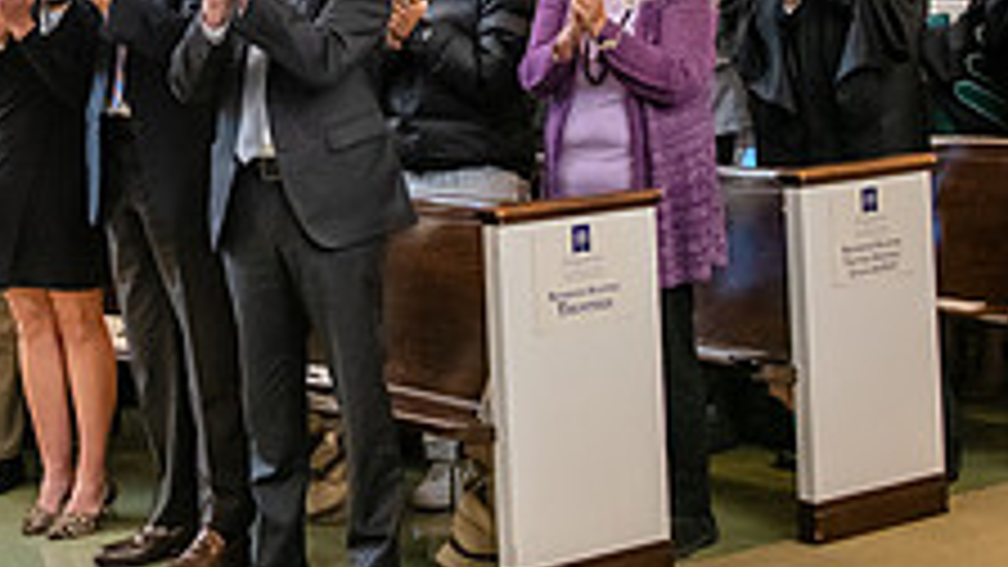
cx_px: 202
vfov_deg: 13.7
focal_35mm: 87
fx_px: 2325
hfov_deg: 24.1
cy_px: -29
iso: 2500
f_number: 4
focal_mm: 32
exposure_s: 1/160
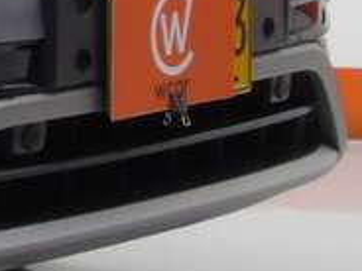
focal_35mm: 261
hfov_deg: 6.8
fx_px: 2729
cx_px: -750
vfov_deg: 5.6
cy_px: -214
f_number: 3.9
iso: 200
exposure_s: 1/30
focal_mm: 7.1
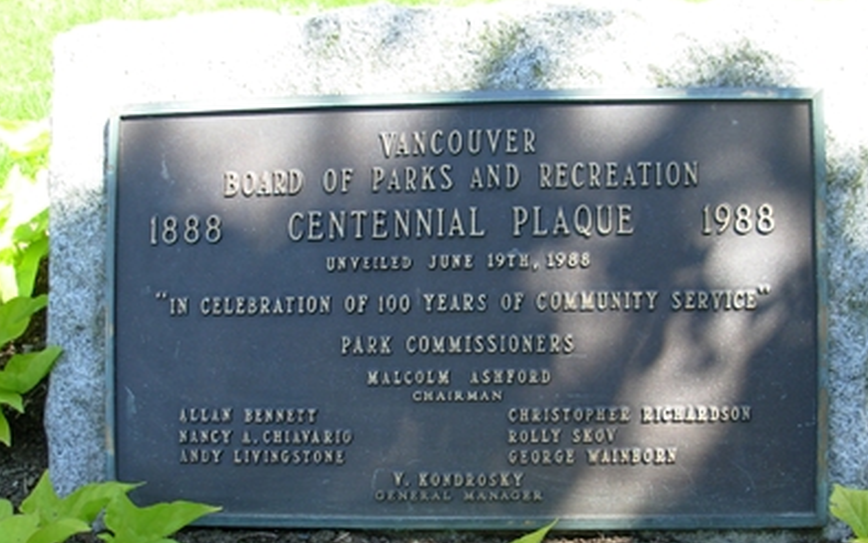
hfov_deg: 41.0
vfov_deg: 26.2
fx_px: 1159
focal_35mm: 49
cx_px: 439
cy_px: 363
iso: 50
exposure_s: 1/132
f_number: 2.9
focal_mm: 6.3
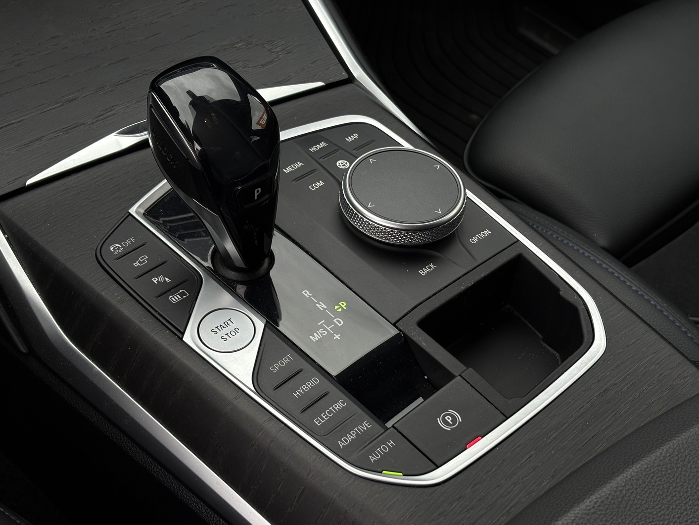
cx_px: 352
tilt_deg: -46.0
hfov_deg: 36.2
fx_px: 1070
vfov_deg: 27.5
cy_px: 265
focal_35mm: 53
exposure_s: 1/128
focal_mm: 5.96
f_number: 1.6
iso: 25
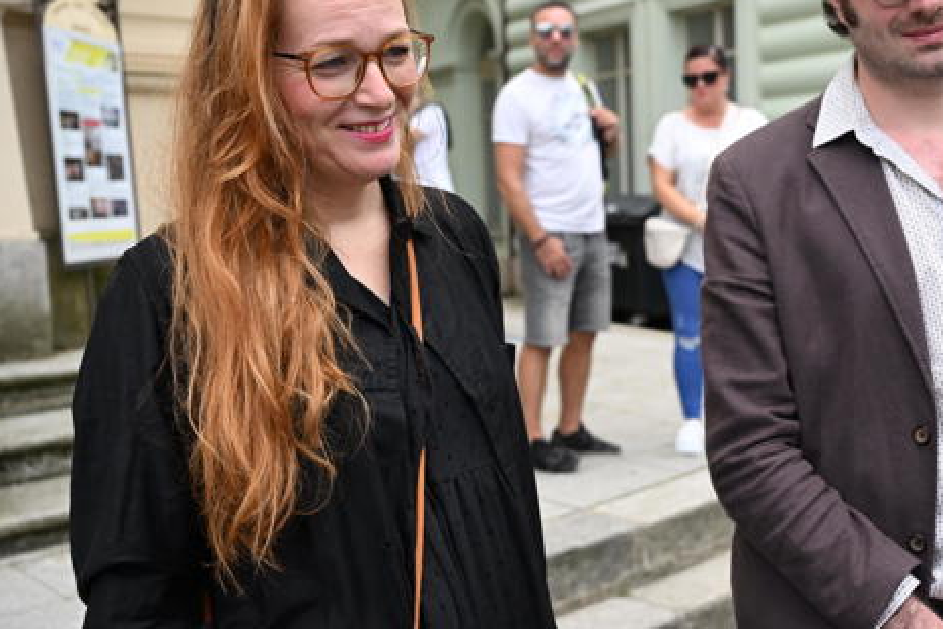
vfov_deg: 28.8
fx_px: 1224
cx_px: 596
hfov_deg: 41.8
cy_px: 300
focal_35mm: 47
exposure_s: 1/4000
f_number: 3.5
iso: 1000
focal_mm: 31.5
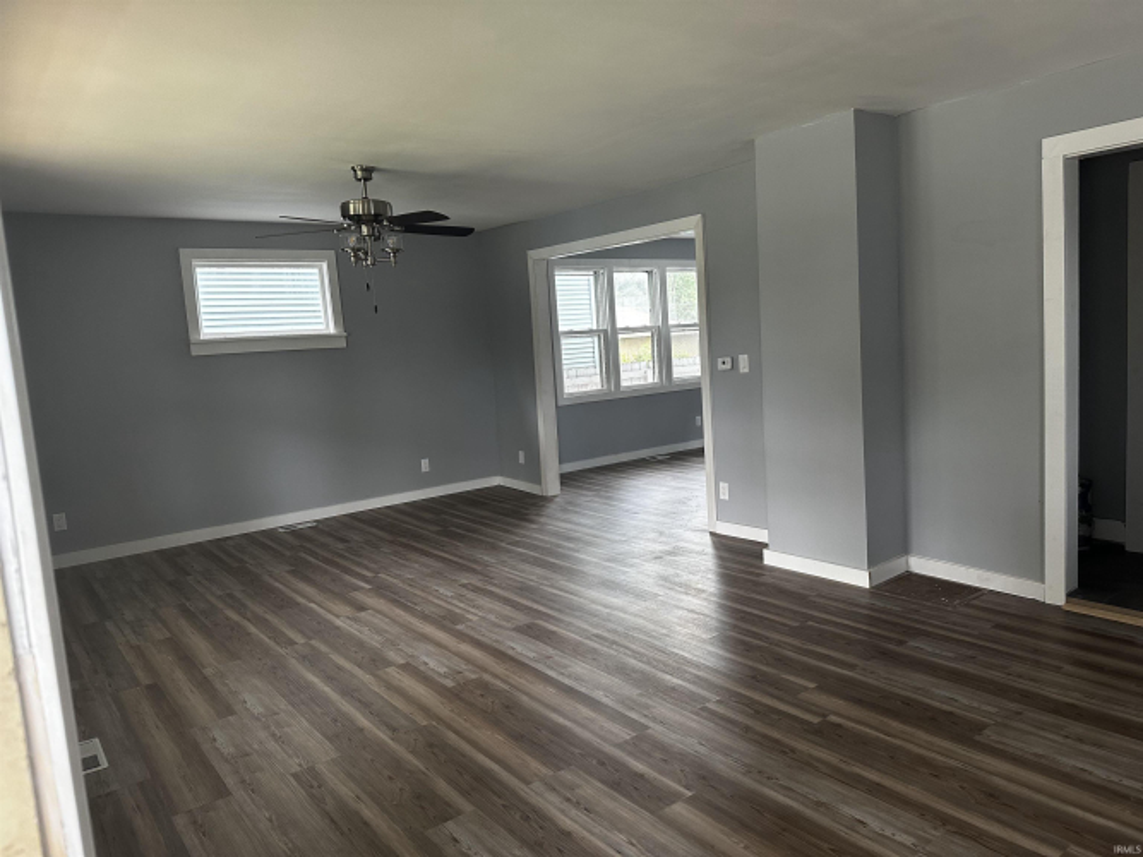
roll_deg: +3.1
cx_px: 572
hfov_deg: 71.6
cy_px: 428
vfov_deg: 56.8
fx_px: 792
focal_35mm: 24
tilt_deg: -5.8
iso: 250
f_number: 1.78
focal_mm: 6.86
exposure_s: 1/60
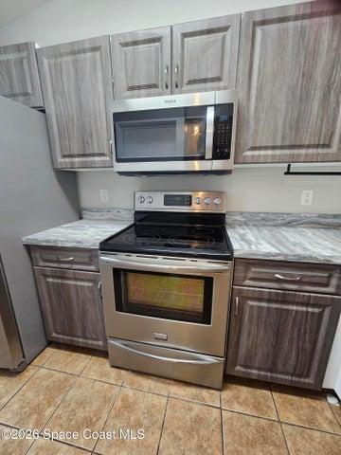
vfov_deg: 106.2
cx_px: 170
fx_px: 171
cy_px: 228
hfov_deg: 89.9
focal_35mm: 13
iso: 320
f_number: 2.2
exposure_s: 1/60
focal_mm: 2.2
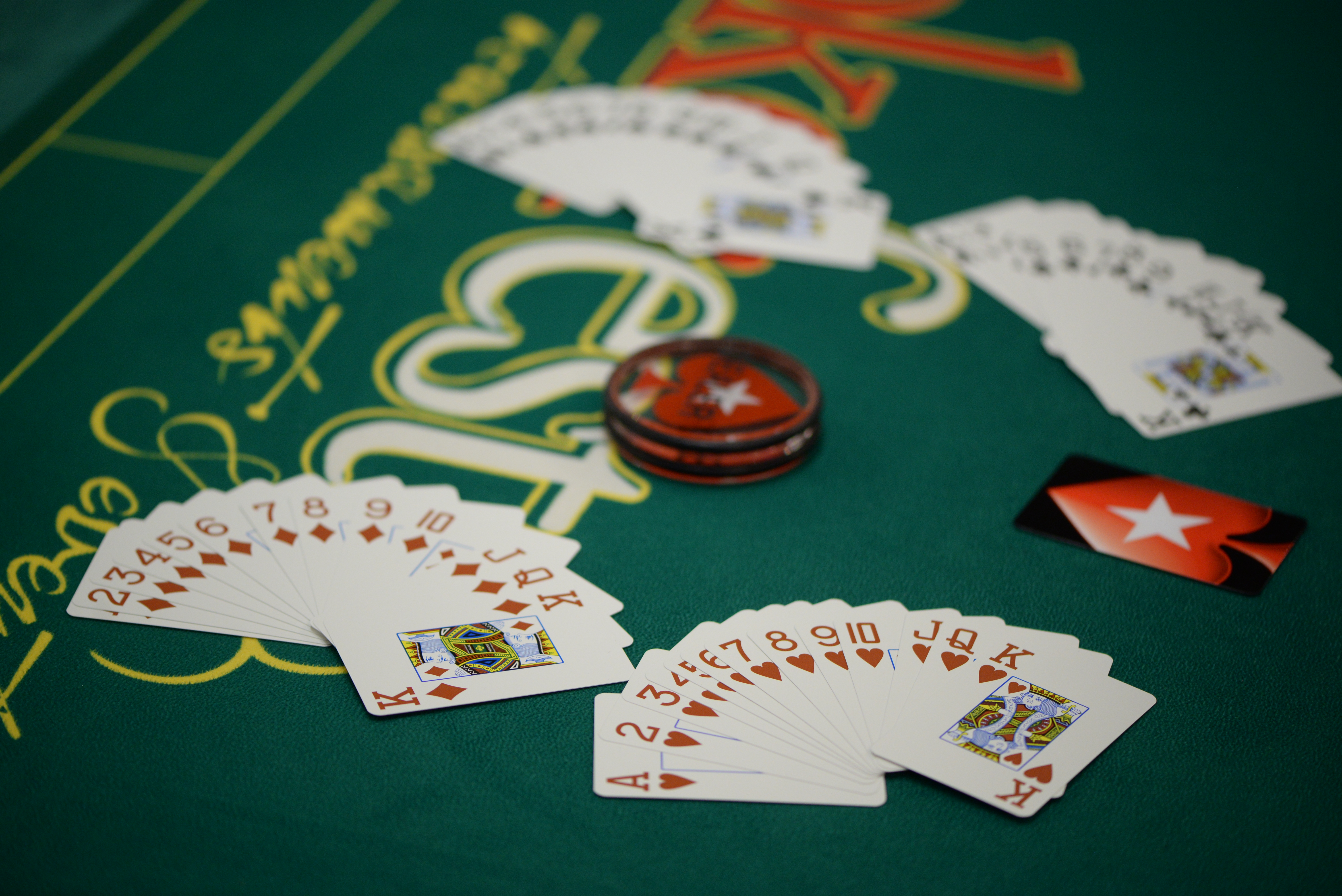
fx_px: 3915
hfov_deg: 19.4
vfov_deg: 13.1
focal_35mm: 105
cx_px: 671
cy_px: 448
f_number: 3.2
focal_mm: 105
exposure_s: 1/320
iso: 1600
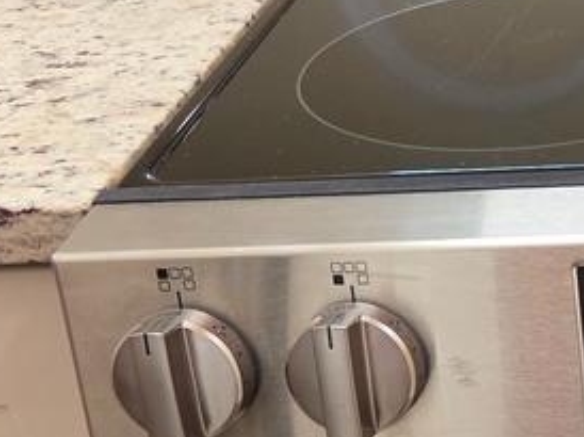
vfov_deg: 16.7
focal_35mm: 86
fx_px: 1450
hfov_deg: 20.5
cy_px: 452
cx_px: 789
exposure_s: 1/120
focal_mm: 5.4
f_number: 1.8
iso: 320
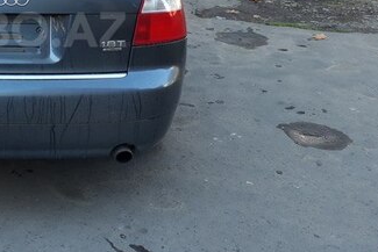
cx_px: 7
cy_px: 30
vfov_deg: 23.2
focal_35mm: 57
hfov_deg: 32.5
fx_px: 599
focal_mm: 3.6
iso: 40
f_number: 1.9
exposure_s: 1/100
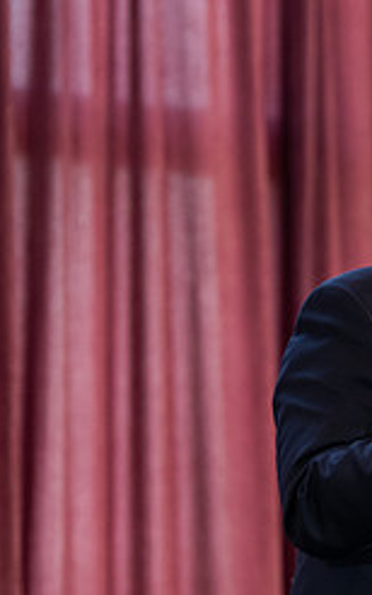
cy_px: 371
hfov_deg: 4.0
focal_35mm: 325
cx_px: 464
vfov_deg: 6.5
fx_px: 5266
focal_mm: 135
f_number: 3.2
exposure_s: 1/200
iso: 1250
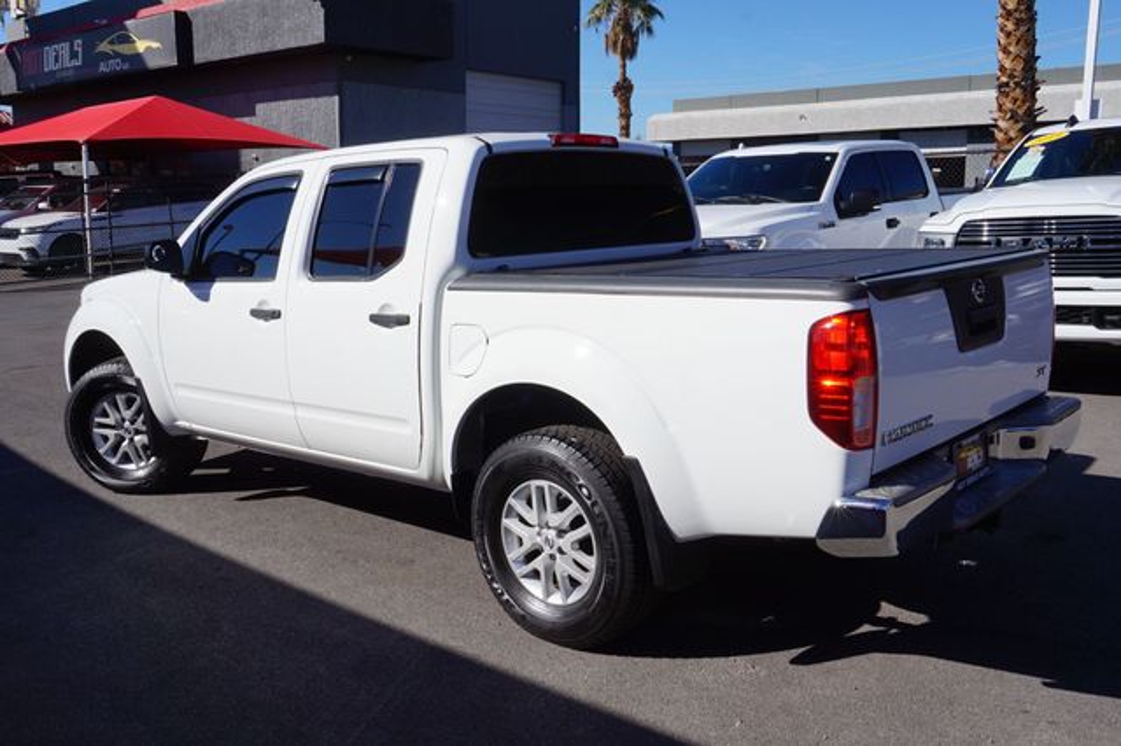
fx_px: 1027
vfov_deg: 39.9
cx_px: 560
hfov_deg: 57.2
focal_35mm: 33
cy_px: 373
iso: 100
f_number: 14
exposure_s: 1/160
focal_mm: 22
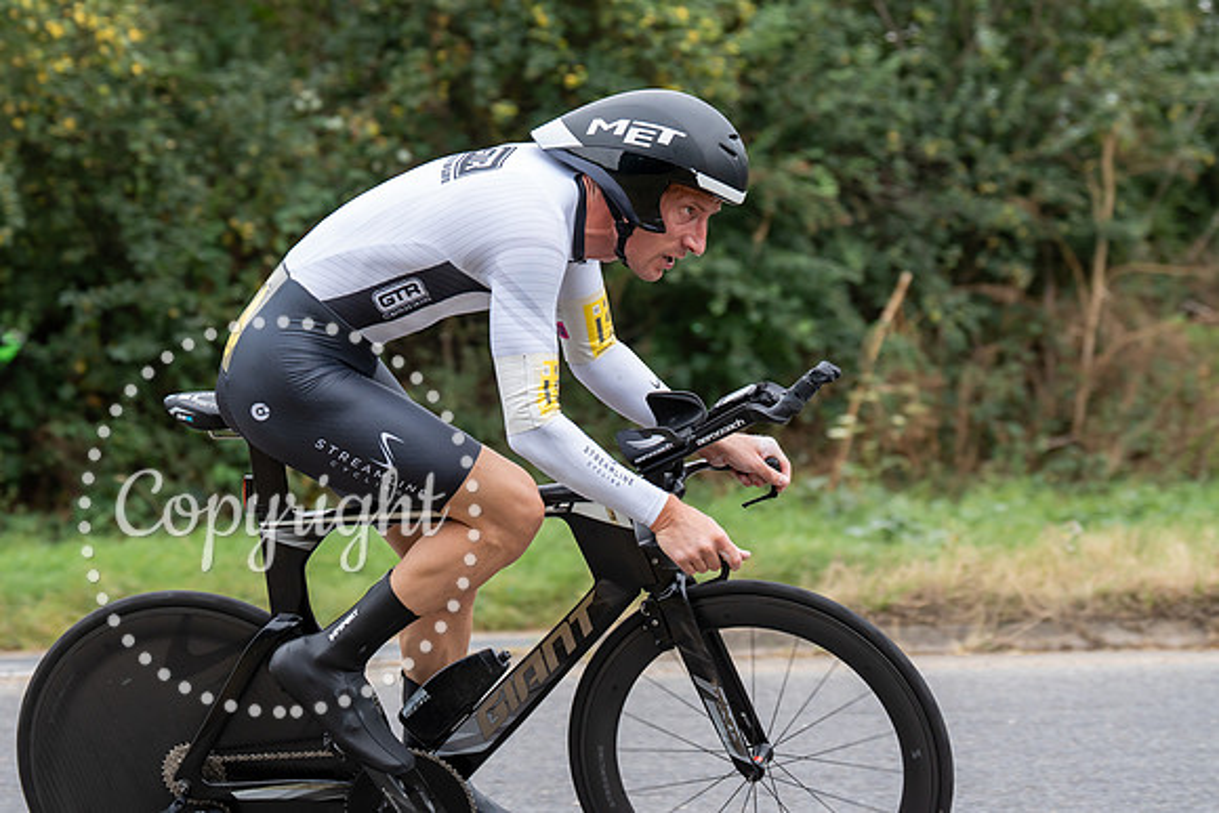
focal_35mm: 112
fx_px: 3784
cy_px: 303
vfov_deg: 12.3
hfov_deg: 18.3
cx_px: 454
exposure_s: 1/1000
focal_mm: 89
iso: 640
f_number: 4
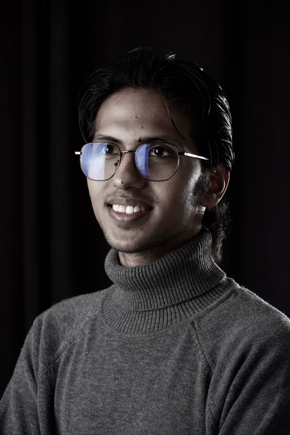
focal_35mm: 120
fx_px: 1450
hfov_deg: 11.4
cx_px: 145
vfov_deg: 17.1
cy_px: 218
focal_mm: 80
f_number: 5.6
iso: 100
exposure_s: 1/160
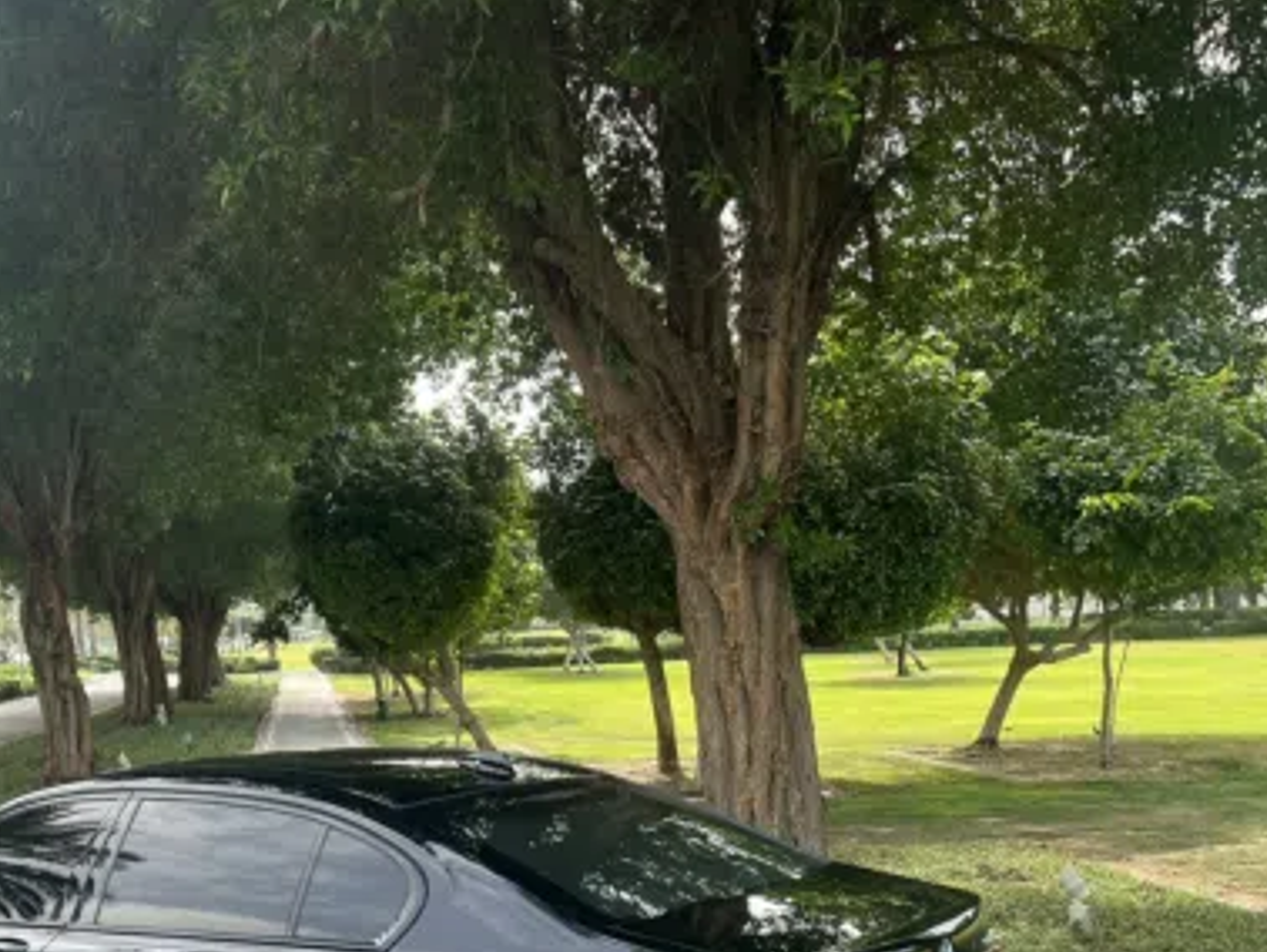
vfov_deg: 31.8
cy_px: 798
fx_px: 1611
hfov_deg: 41.8
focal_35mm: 44
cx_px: 335
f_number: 1.5
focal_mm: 5.7
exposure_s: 1/513
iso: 50
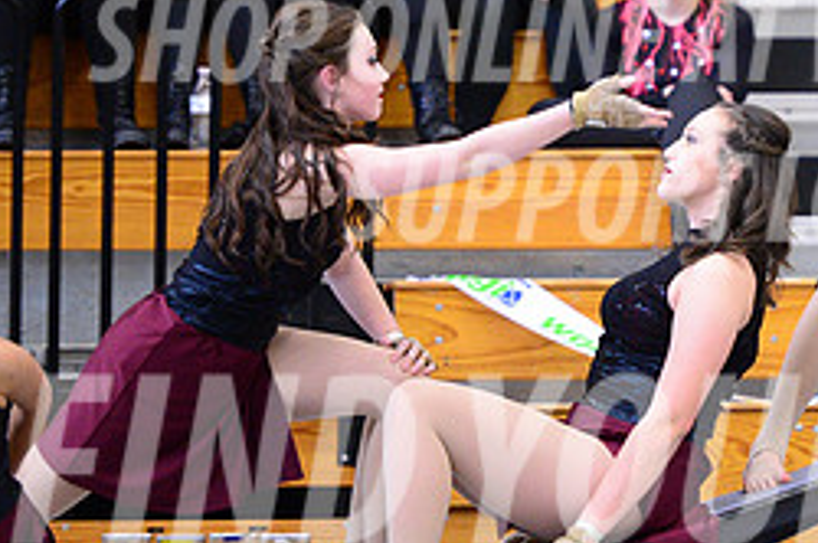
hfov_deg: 4.8
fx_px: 9735
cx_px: 883
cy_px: 26
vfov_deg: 3.2
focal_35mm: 429
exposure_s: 1/320
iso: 6400
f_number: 2.8
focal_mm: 185
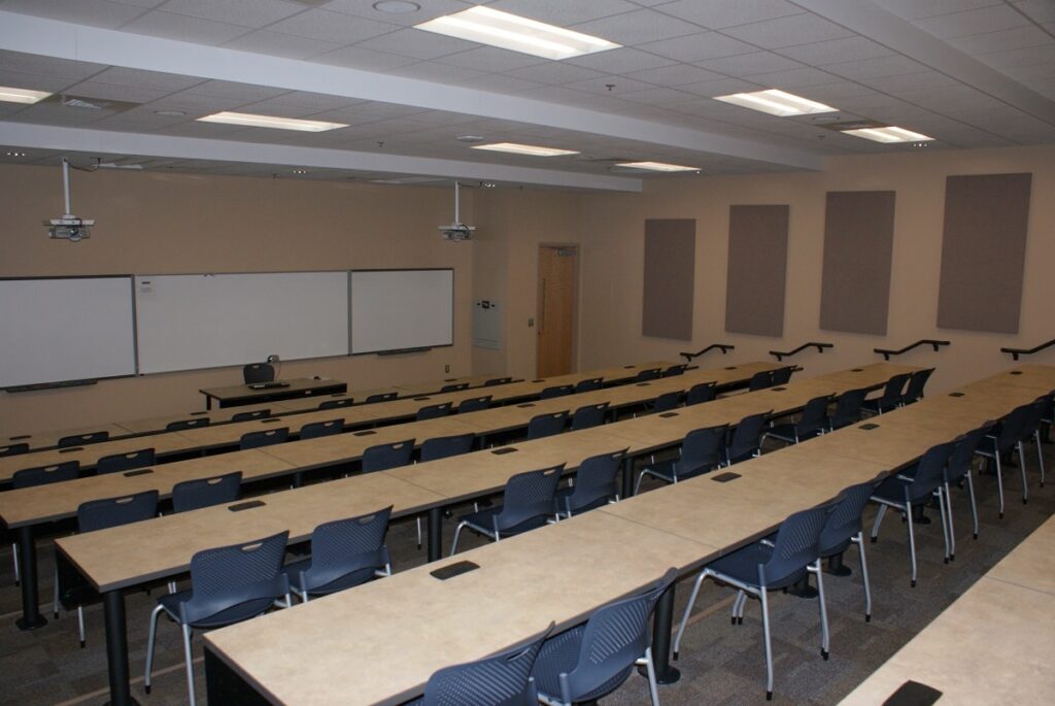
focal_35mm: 27
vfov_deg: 48.0
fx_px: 792
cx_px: 528
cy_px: 353
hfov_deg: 67.3
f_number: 5.6
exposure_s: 1/60
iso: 400
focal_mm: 18
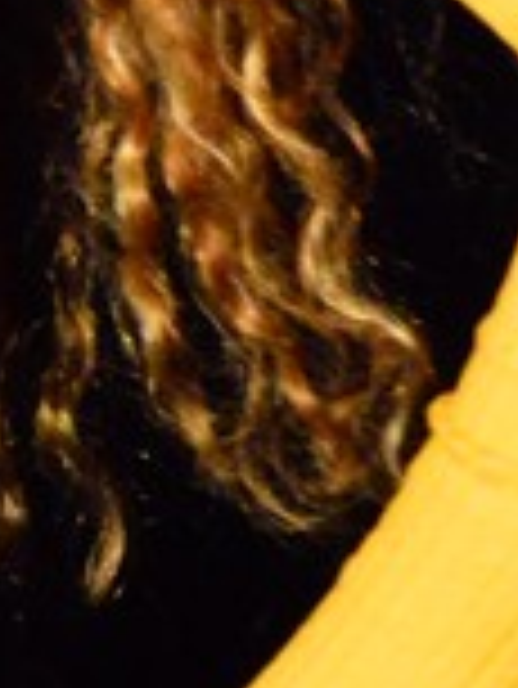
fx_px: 26818
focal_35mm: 1346
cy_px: -423
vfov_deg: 1.5
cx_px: -1007
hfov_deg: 1.1
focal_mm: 140
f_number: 8
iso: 6400
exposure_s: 1/200
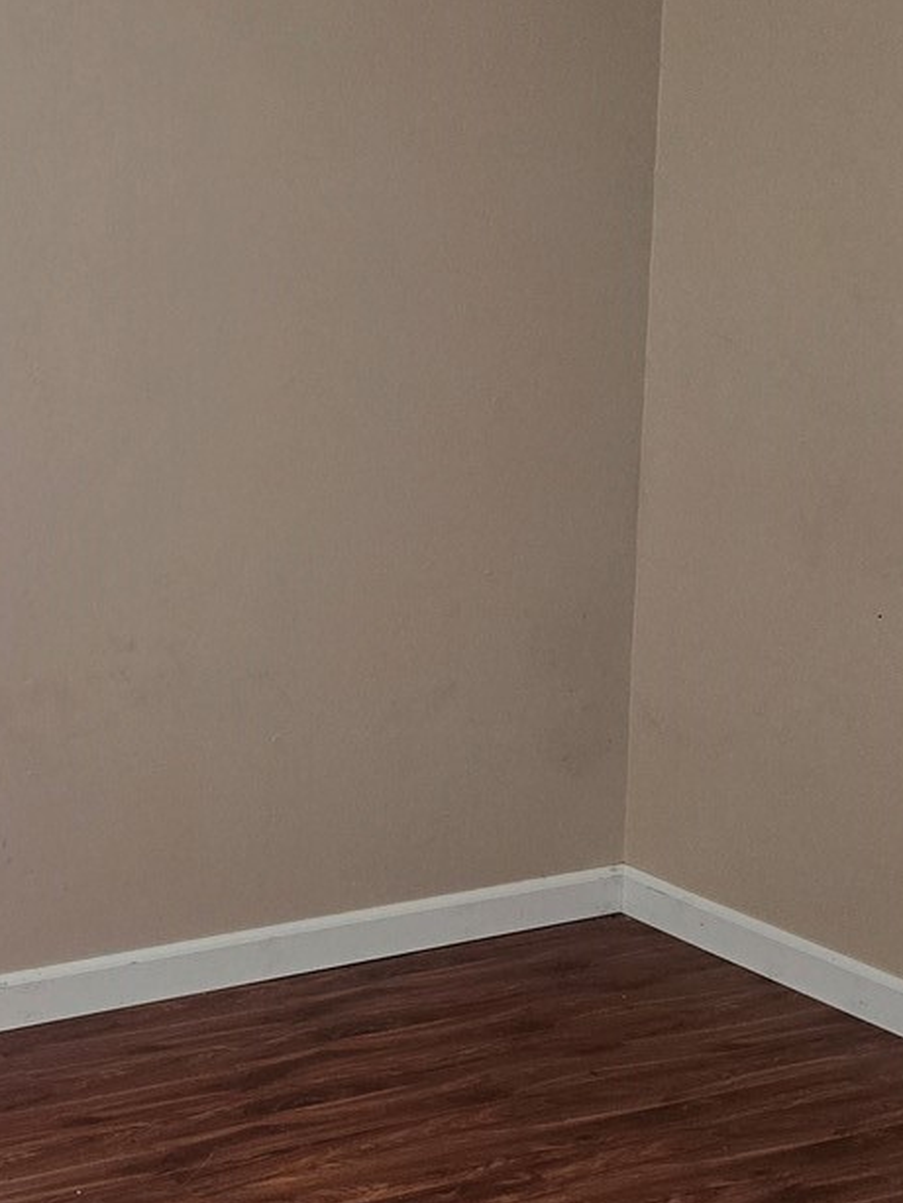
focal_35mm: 72
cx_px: 292
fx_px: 2503
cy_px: 618
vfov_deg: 27.0
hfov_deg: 20.4
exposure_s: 1/120
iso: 200
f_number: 1.7
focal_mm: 6.3
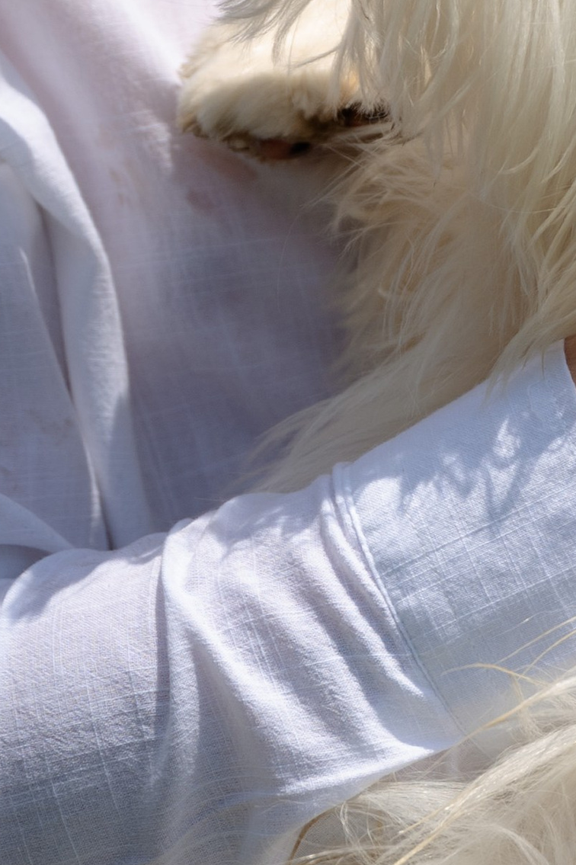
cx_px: 839
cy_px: 284
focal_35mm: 237
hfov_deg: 5.7
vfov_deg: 8.7
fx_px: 5691
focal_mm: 70
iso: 250
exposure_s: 1/8000
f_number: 2.8
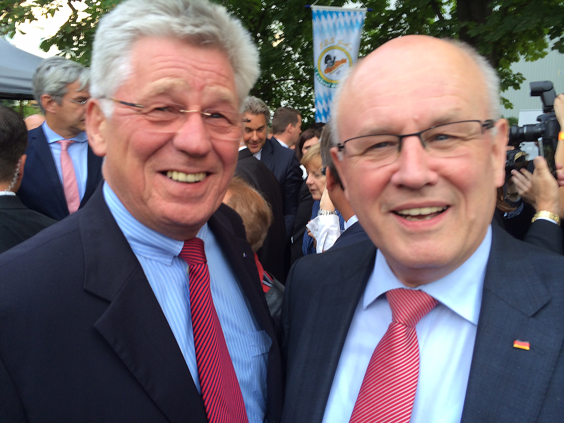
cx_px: 282
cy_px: 212
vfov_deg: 46.8
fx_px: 489
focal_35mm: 30
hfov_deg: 60.0
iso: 40
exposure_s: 1/60
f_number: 2.2
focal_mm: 4.12
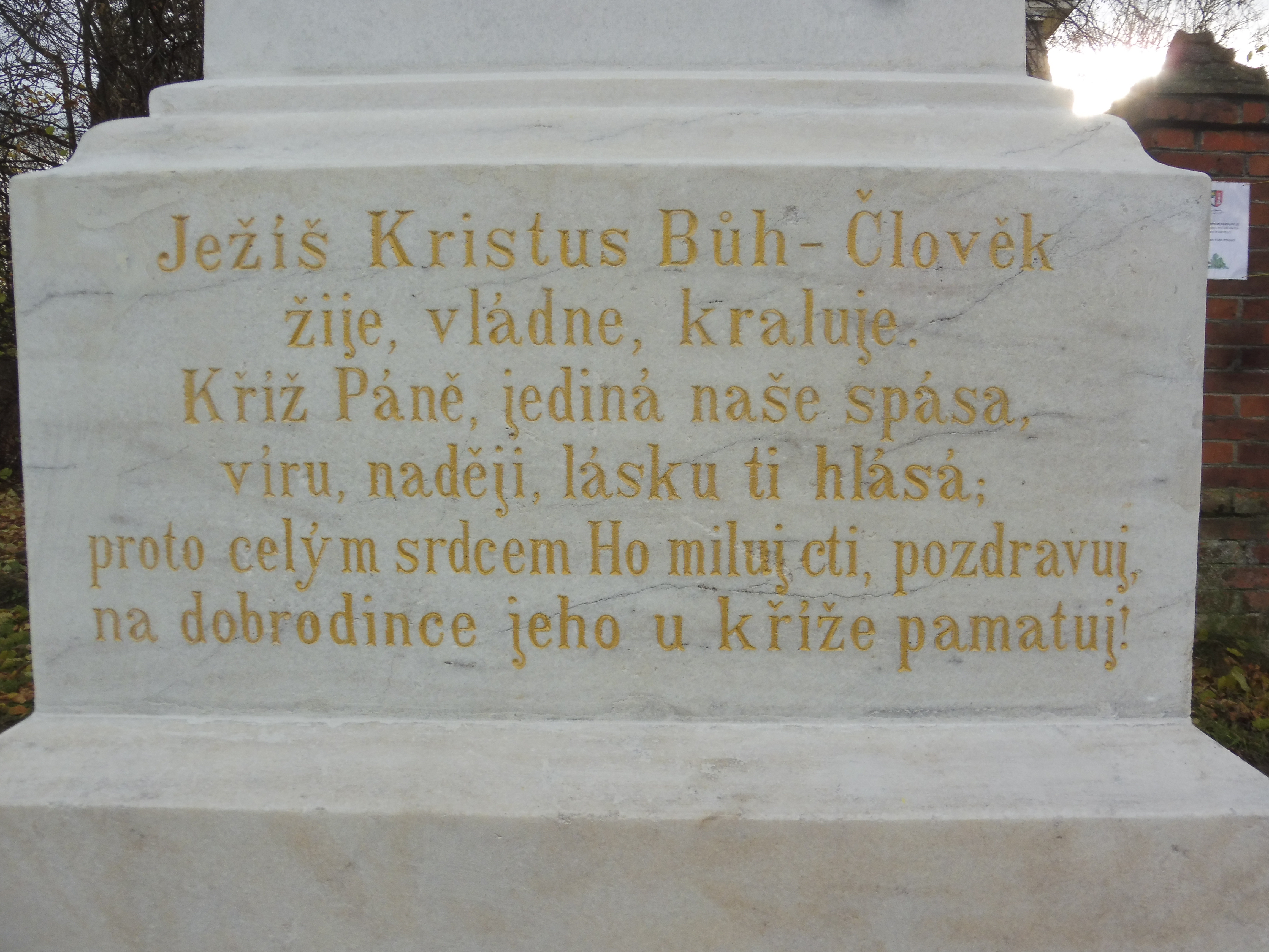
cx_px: 634
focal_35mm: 30
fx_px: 1100
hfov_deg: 60.0
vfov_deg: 46.8
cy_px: 476
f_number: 4.5
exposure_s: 1/125
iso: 100
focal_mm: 5.4
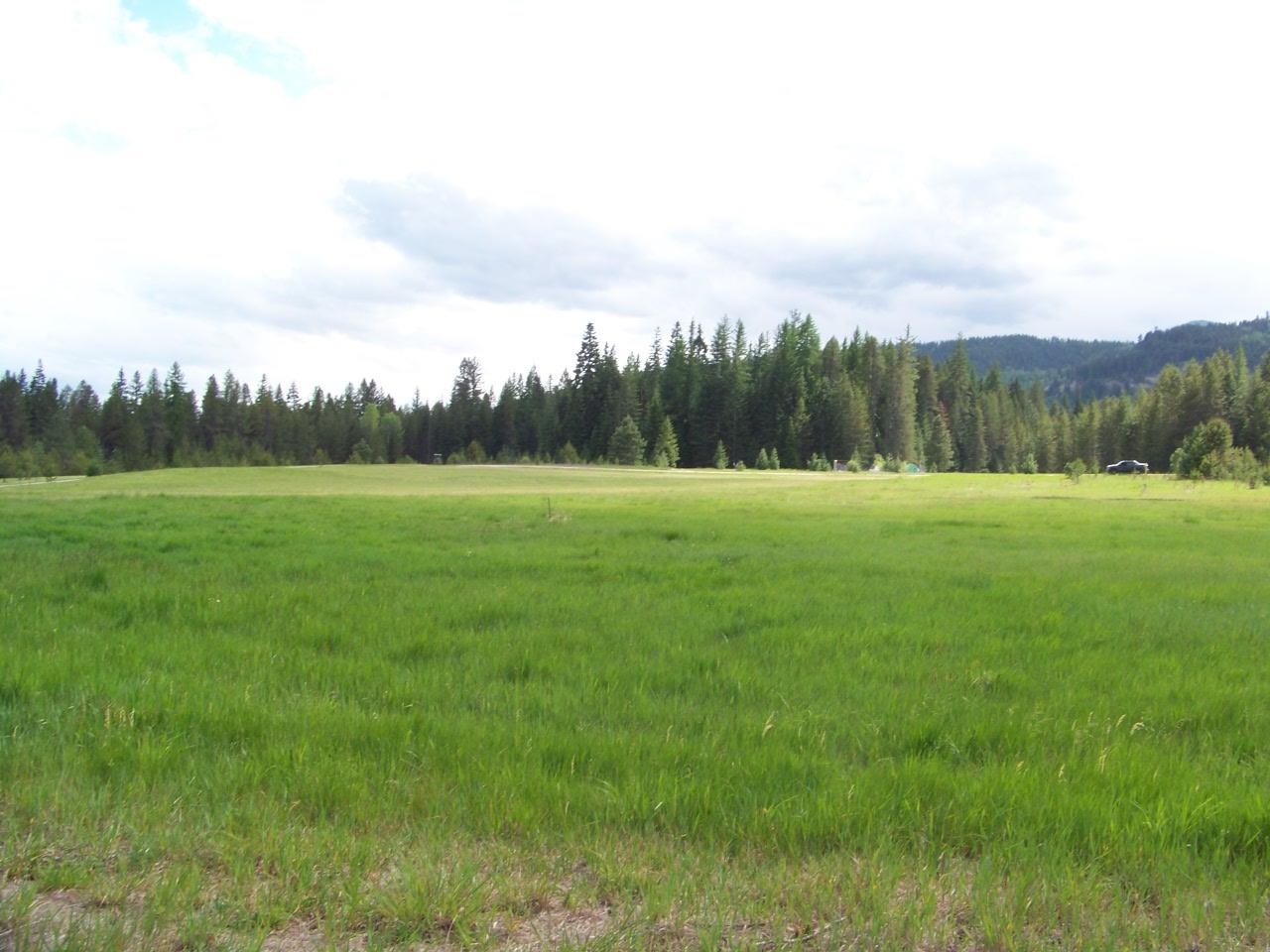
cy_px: 476
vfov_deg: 39.7
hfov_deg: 51.4
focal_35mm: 36
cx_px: 635
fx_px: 1321
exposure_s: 1/125
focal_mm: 5.85
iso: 64
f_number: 5.6
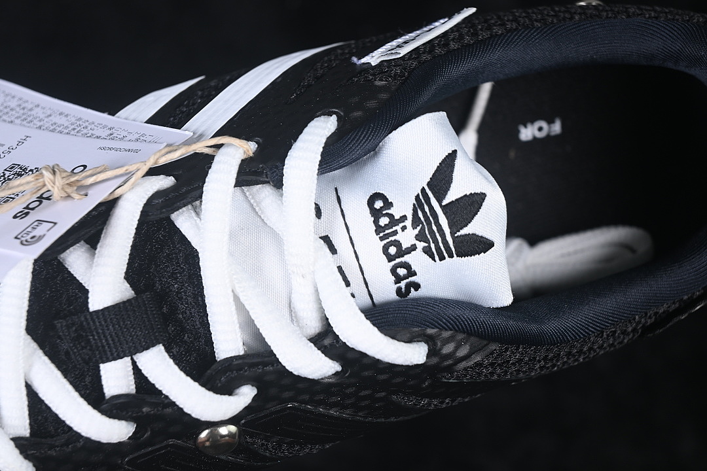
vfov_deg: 18.2
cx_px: 354
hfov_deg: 27.0
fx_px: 1473
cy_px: 236
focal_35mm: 75
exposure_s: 1/50
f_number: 6.3
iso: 160
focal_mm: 50
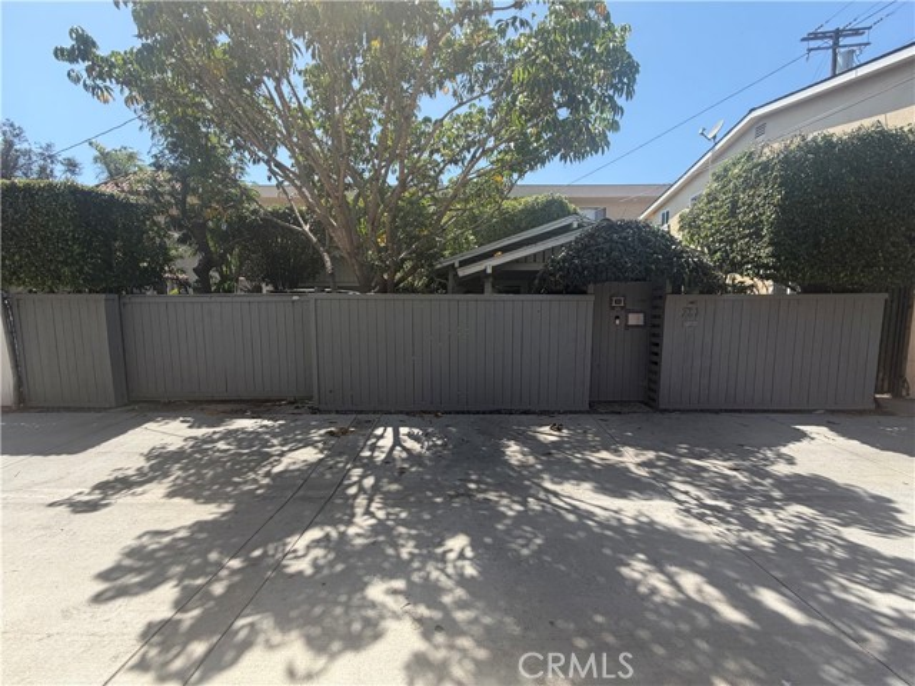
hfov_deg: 102.1
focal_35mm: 14
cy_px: 343
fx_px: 370
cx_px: 458
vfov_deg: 85.7
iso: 40
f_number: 2.2
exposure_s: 1/514
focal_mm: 2.22
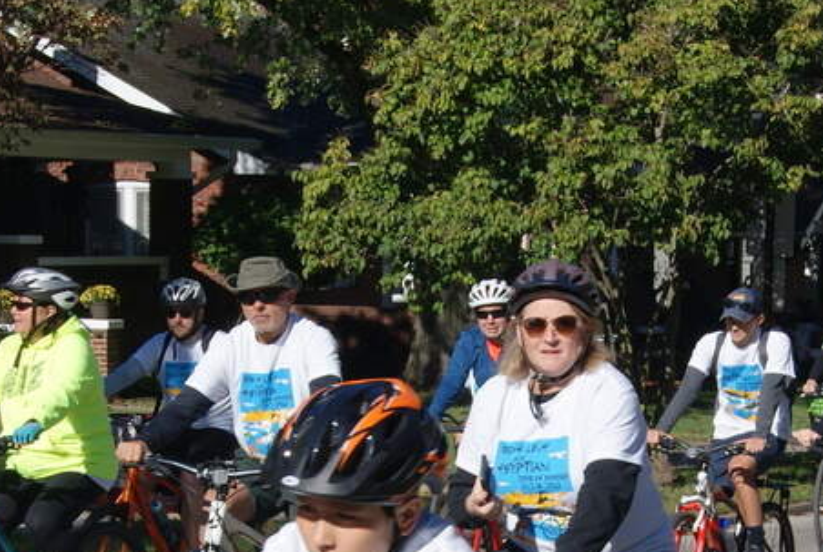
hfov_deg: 14.7
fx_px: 3190
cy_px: 597
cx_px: 574
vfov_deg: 9.8
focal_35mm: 139
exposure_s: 1/250
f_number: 10
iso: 100
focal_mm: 35
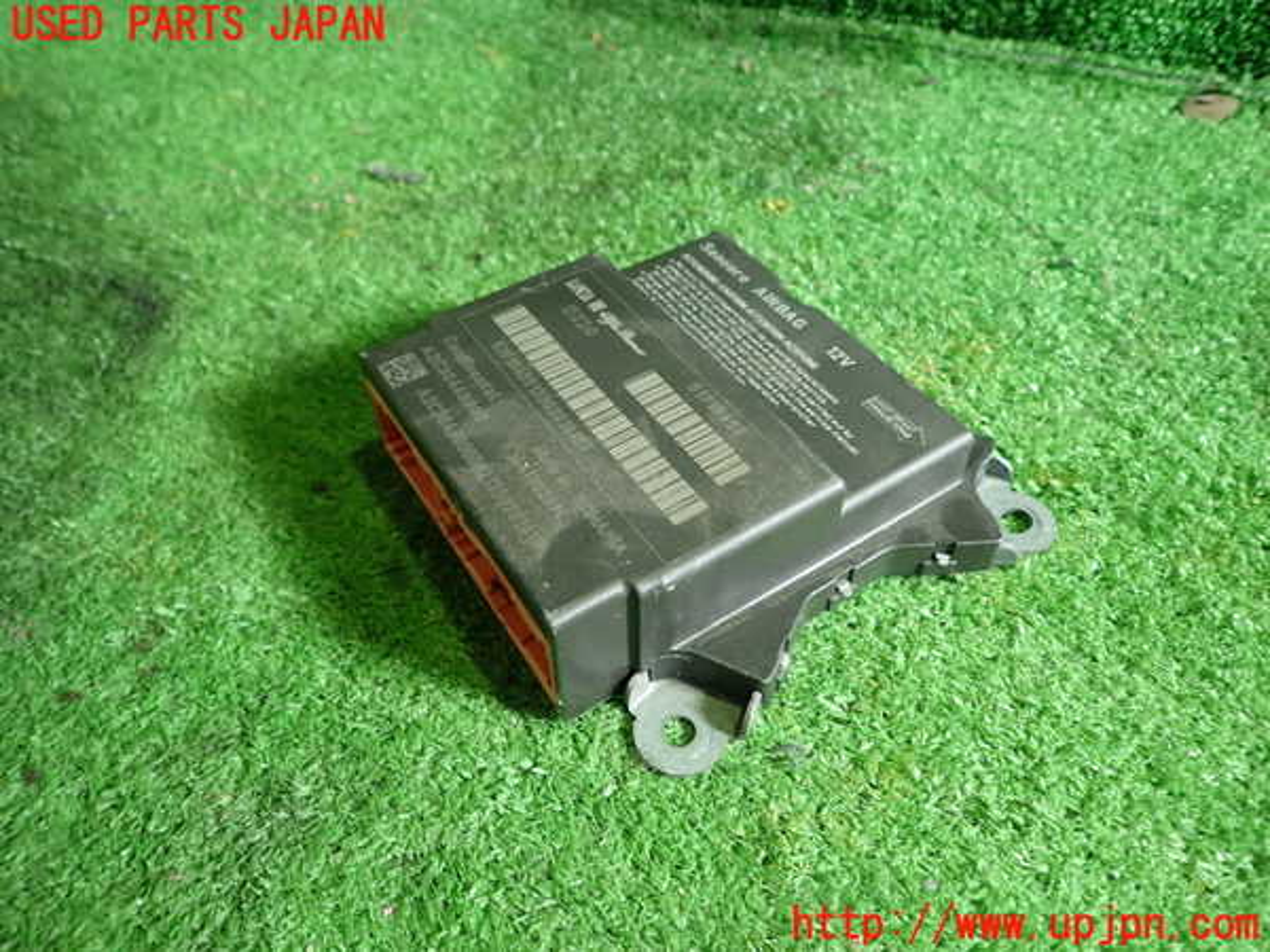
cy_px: 476
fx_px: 917
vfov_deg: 54.9
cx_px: 635
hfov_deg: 69.4
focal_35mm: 25
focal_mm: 4.5
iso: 200
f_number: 2
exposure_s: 1/40
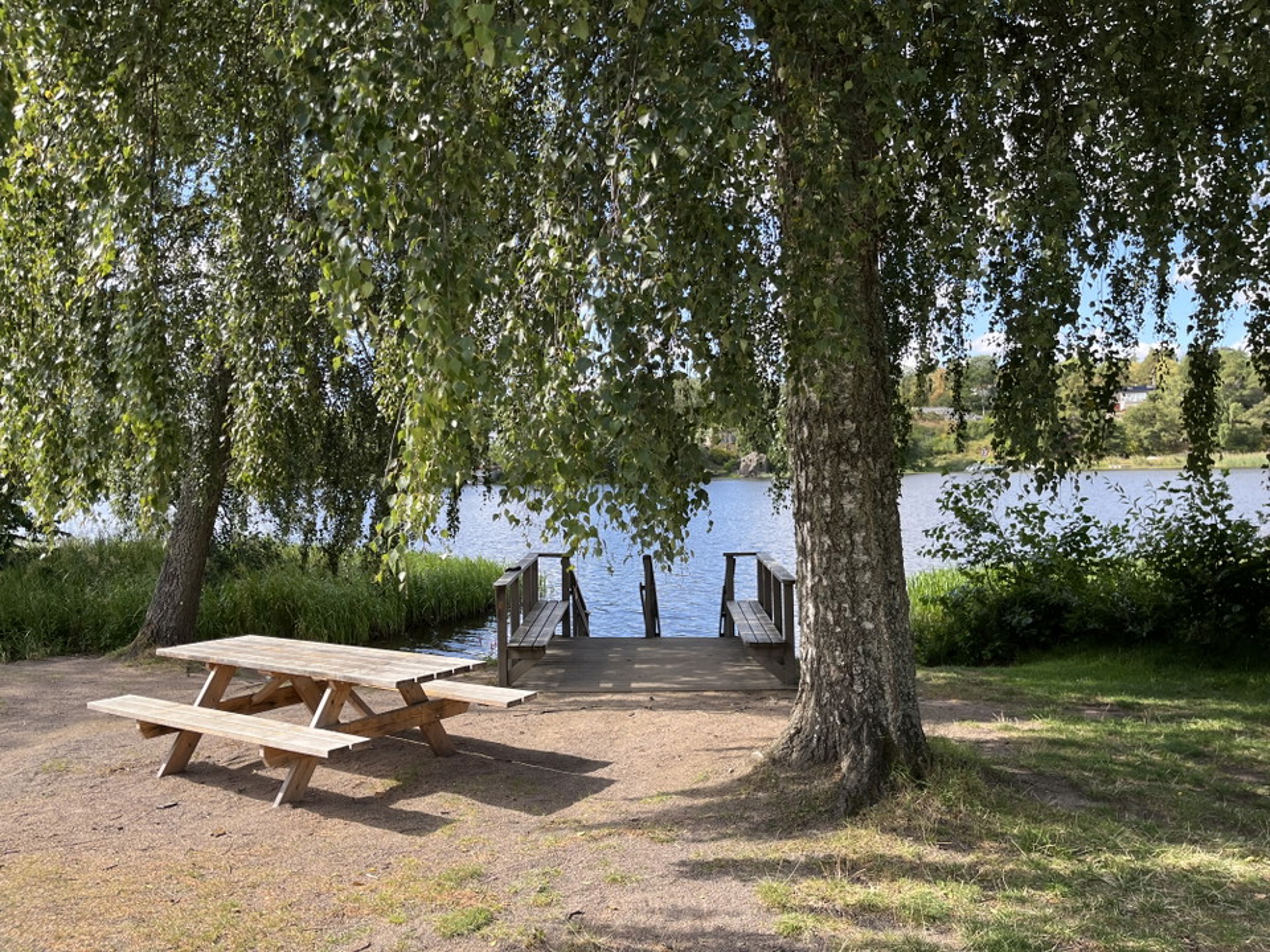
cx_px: 635
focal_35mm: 26
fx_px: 954
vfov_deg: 53.1
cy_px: 476
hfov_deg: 67.3
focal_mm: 5.1
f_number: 1.6
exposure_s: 1/840
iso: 50
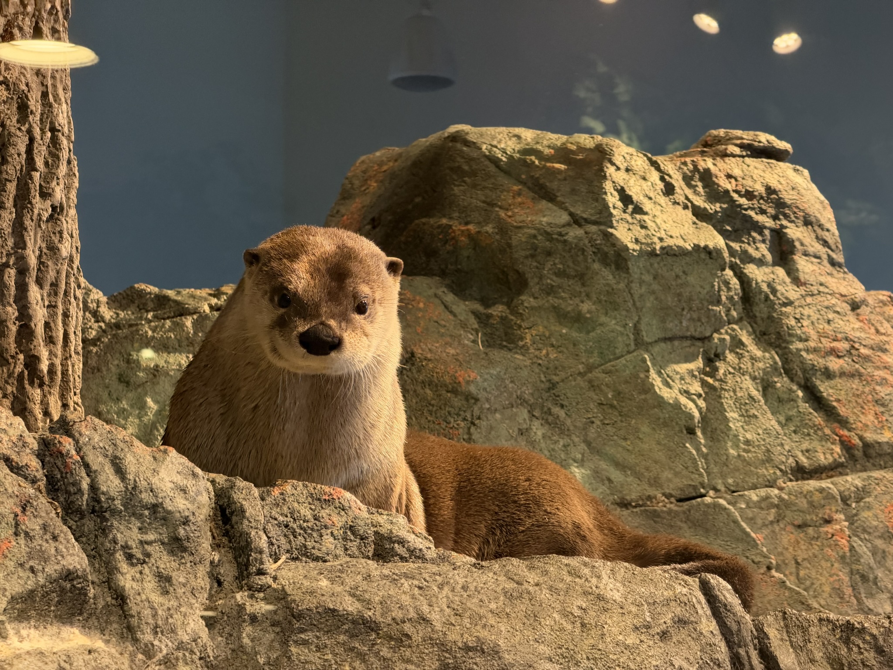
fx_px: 2580
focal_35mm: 100
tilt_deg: +8.5
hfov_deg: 19.6
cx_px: 446
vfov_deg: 14.8
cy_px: 335
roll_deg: -0.7
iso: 400
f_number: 2.8
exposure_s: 1/60
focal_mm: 16.89
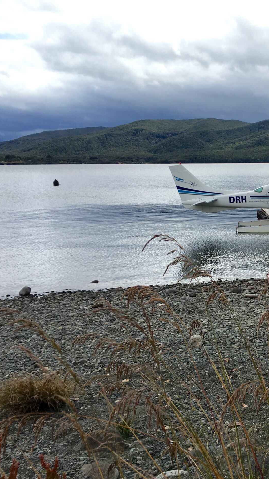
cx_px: 299
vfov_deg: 47.4
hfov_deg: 25.6
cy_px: 244
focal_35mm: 43
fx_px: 545
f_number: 2.2
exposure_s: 1/1241
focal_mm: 4.15
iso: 25
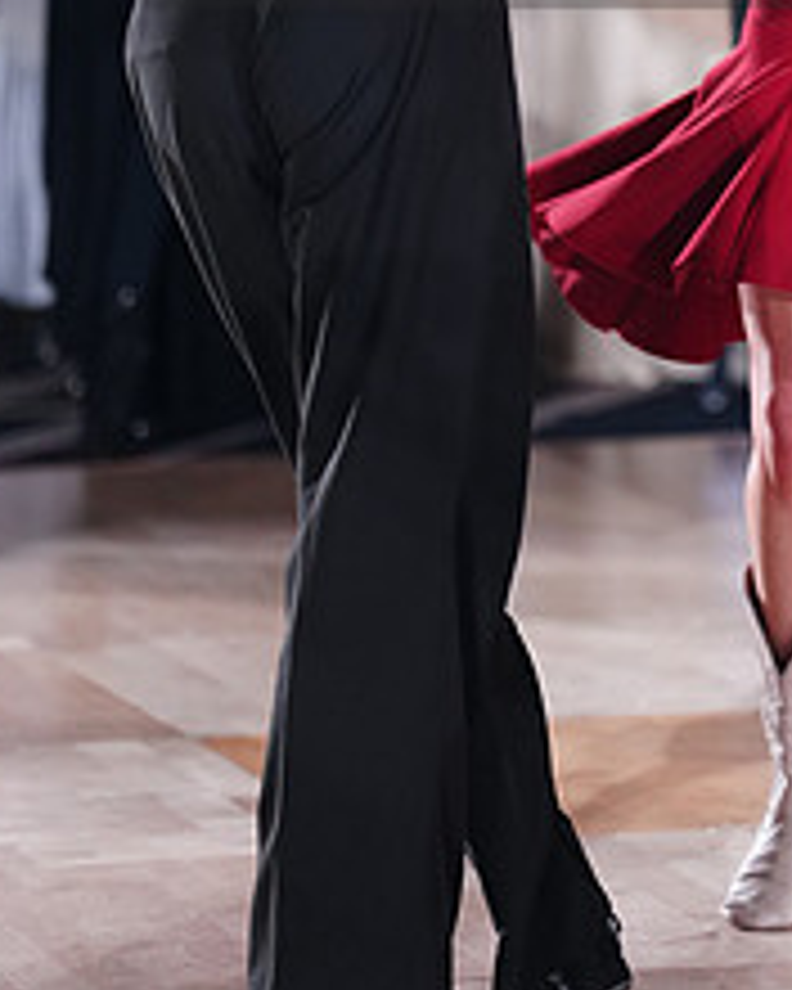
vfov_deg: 4.6
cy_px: -140
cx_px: 767
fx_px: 12160
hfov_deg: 3.7
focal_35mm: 415
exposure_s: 1/250
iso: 1000
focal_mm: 168
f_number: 2.8
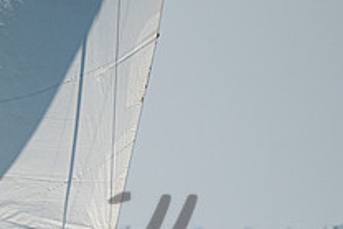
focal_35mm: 1529
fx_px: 14578
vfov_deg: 0.9
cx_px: -50
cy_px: 265
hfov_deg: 1.3
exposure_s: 1/3200
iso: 400
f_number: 8
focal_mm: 400
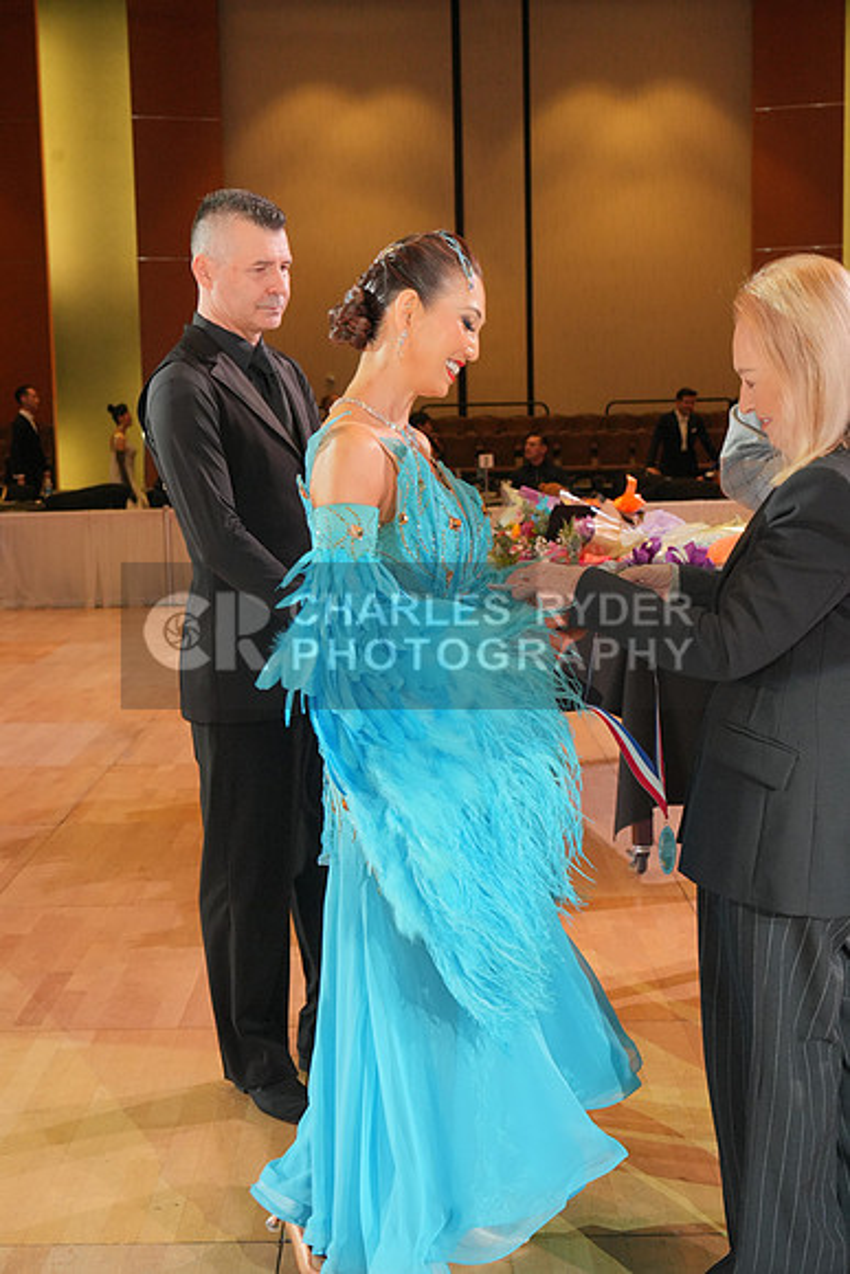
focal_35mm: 46
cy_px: 637
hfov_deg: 29.3
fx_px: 1628
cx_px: 425
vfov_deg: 42.7
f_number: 7.1
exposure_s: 1/200
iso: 3200
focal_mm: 46
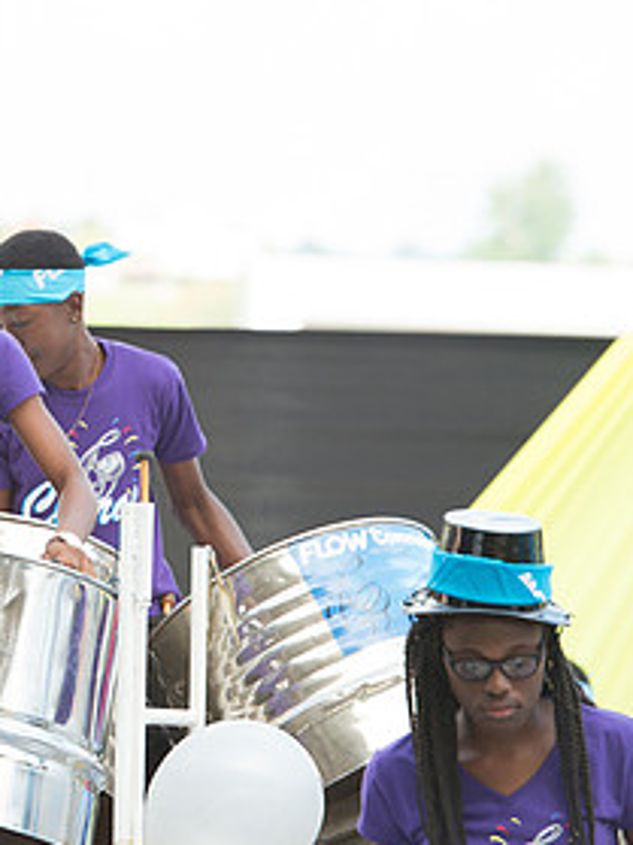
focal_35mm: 368
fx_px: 8979
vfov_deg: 5.4
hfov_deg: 4.0
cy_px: 302
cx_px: -119
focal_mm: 175
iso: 250
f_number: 5.6
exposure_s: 1/160
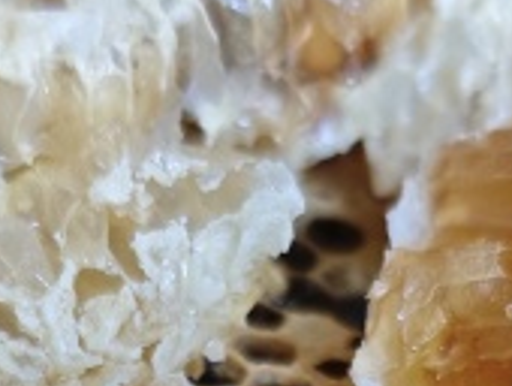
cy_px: 685
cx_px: 223
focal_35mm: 108
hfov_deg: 18.2
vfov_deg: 12.6
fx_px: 1600
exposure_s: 1/78.9
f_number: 1.44
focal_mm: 6.68
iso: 200
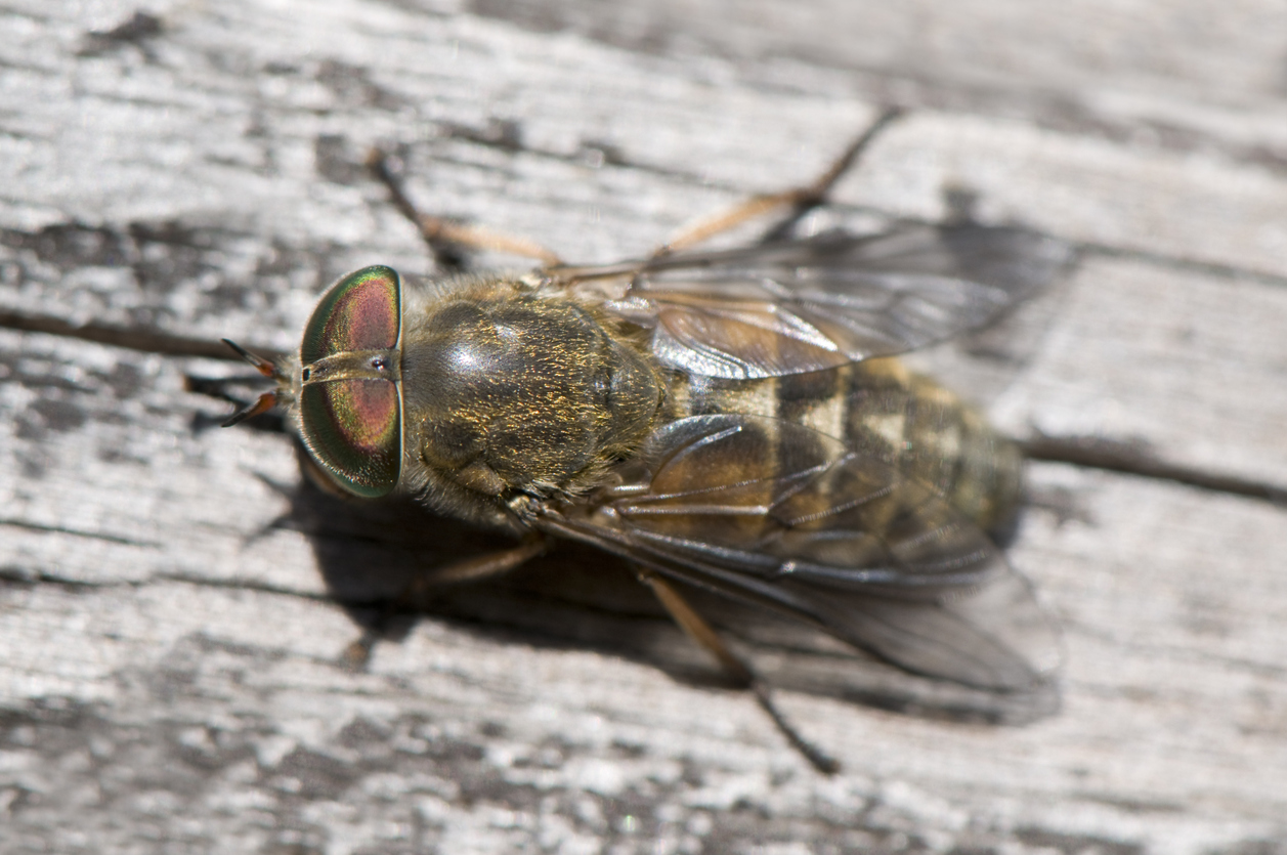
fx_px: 5624
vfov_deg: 8.7
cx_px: 644
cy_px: 428
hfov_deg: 13.1
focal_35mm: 158
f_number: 13
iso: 200
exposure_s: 1/160
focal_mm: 105
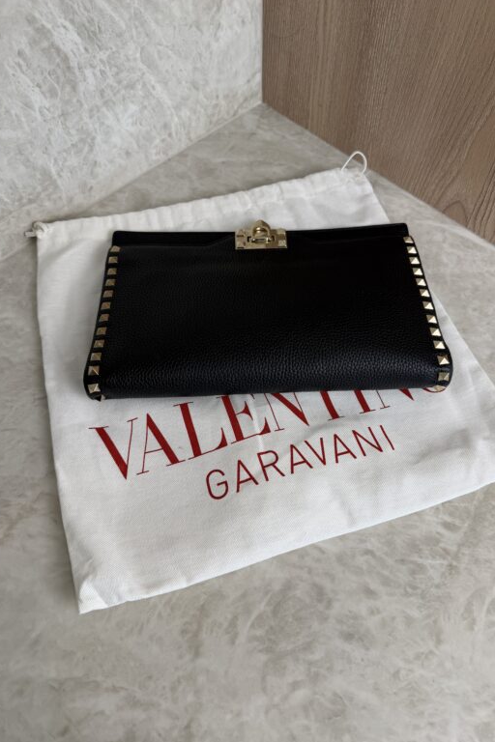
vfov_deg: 69.4
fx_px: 536
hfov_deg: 49.5
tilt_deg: -58.6
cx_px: 260
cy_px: 362
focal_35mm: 26
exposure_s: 1/227
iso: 64
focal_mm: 6.76
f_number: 1.78
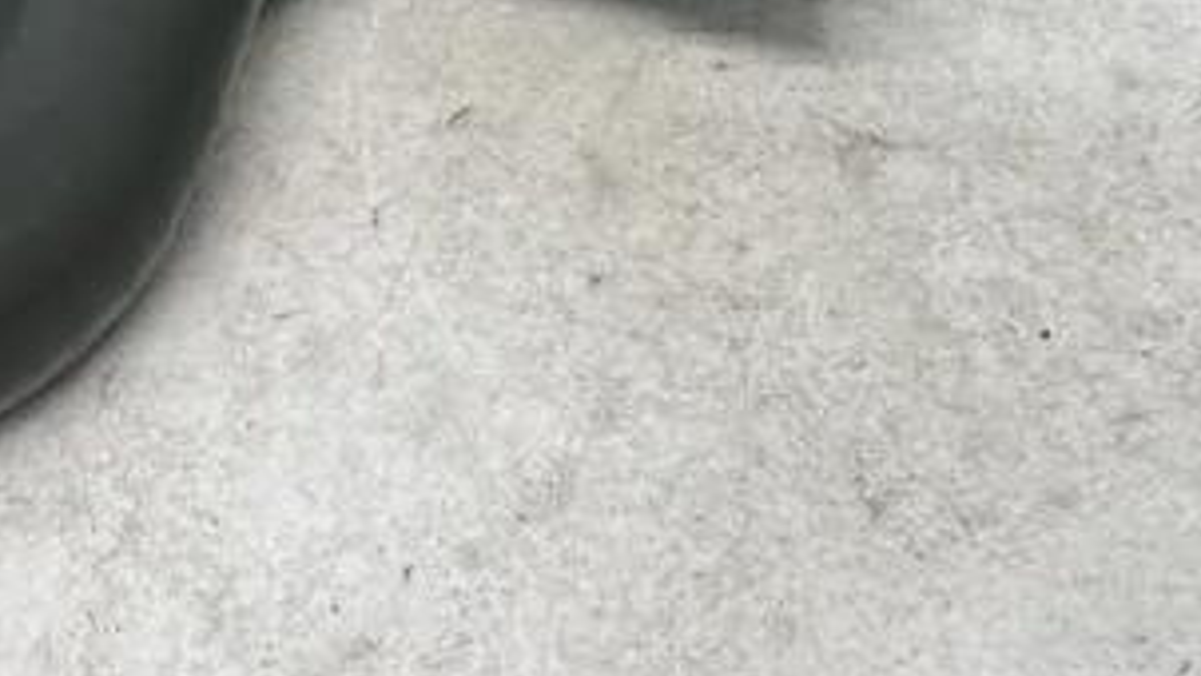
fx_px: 1911
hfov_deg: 33.5
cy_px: -68
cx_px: 187
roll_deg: +1.1
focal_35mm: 60
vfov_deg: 19.2
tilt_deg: -42.6
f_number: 1.6
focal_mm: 4.2
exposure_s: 1/100
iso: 100
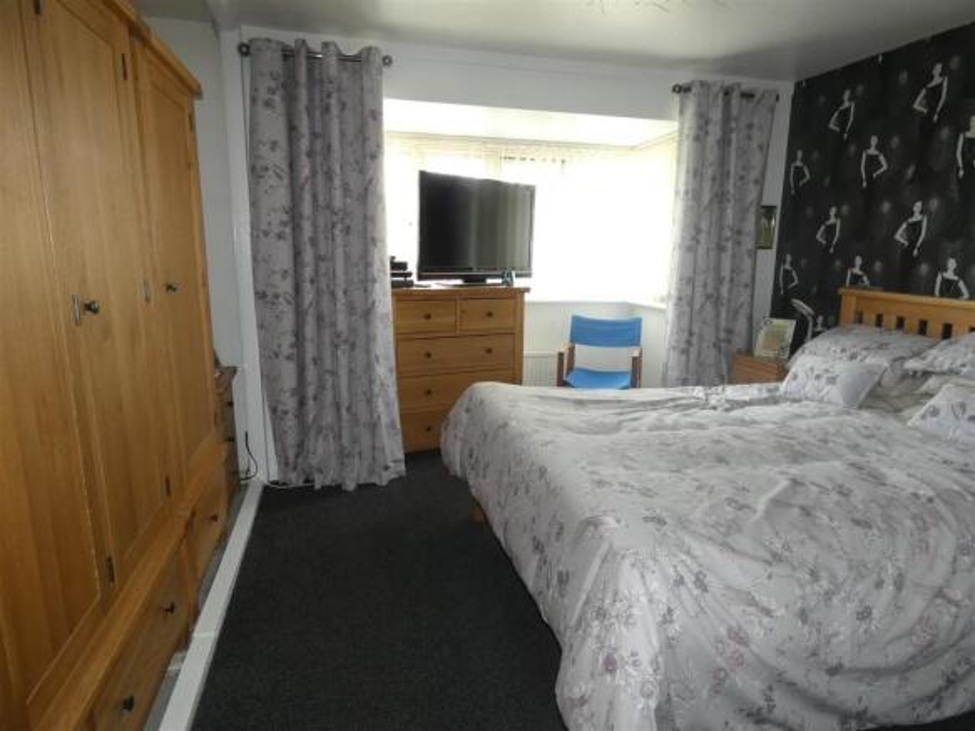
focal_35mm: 20
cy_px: 366
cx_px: 488
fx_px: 563
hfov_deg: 81.8
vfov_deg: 66.0
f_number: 2.8
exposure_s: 1/60
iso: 250
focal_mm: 3.6
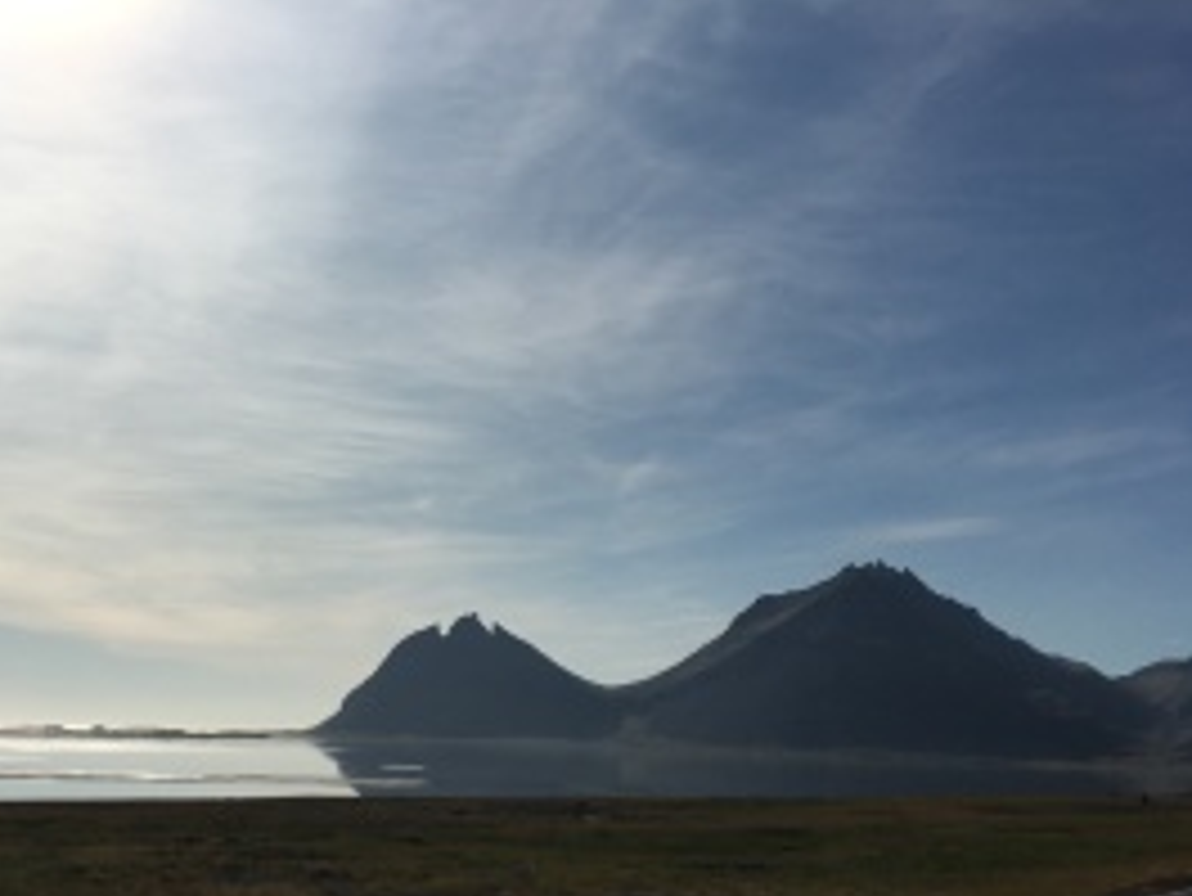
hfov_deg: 45.9
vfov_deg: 35.6
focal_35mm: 40
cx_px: 382
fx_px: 1378
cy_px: 612
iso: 25
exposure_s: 1/8547
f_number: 2.2
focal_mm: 4.15
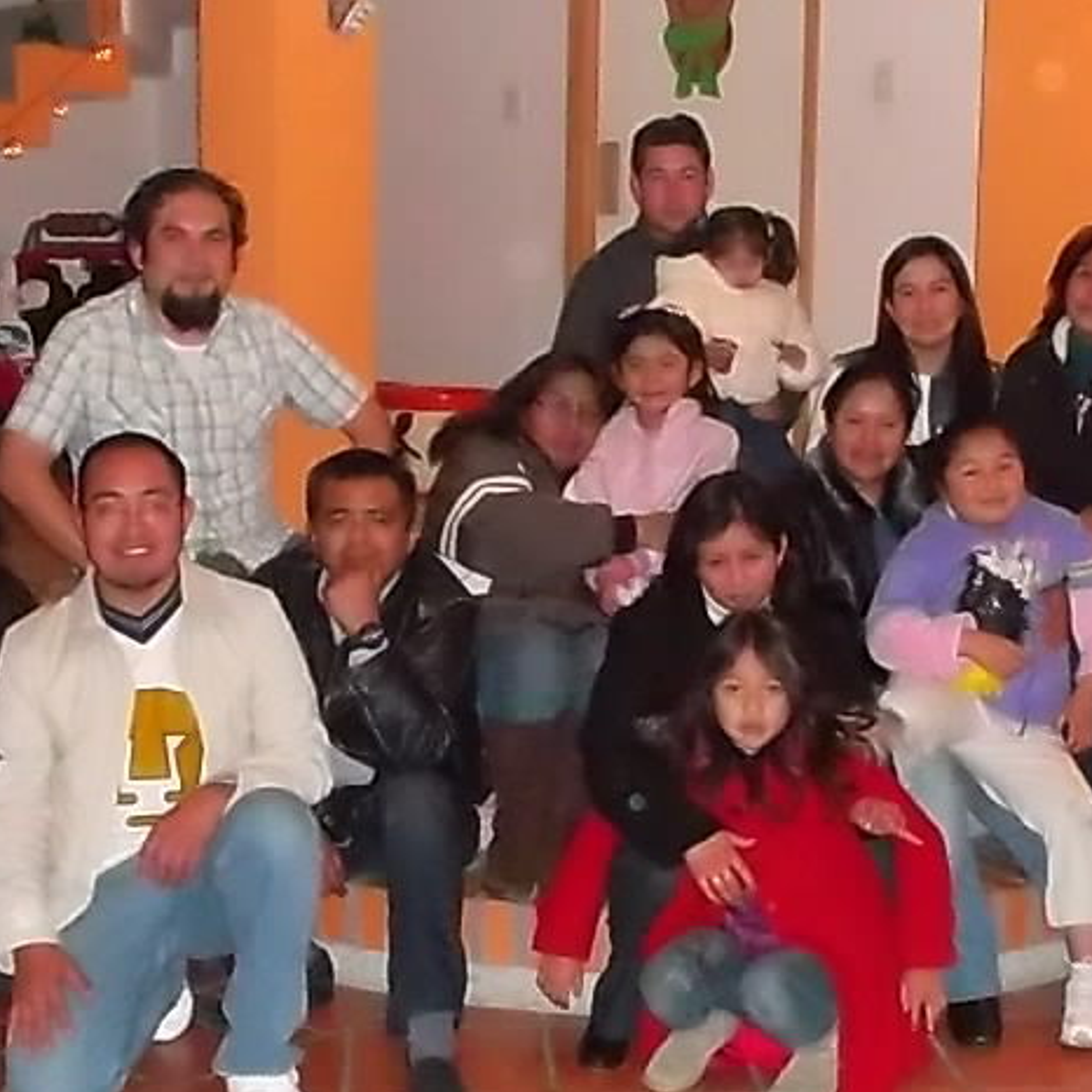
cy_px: 560
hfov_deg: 48.3
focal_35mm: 34
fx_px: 1213
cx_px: 462
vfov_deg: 48.4
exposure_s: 1/45
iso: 640
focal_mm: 4.1
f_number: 3.3
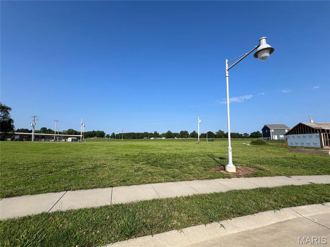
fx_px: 124
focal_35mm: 13
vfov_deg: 89.9
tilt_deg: +4.9
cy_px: 124
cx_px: 165
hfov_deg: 106.2
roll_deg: -0.6
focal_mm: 1.57
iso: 32
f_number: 1.8
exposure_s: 1/1946
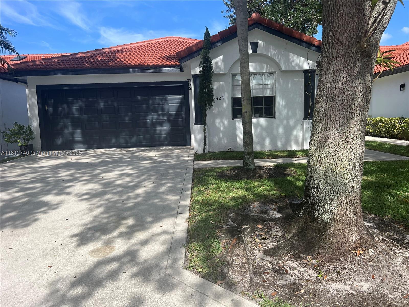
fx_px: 307
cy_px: 154
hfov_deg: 67.3
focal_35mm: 26
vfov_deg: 53.1
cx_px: 204
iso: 50
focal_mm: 5.7
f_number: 1.5
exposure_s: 1/2994
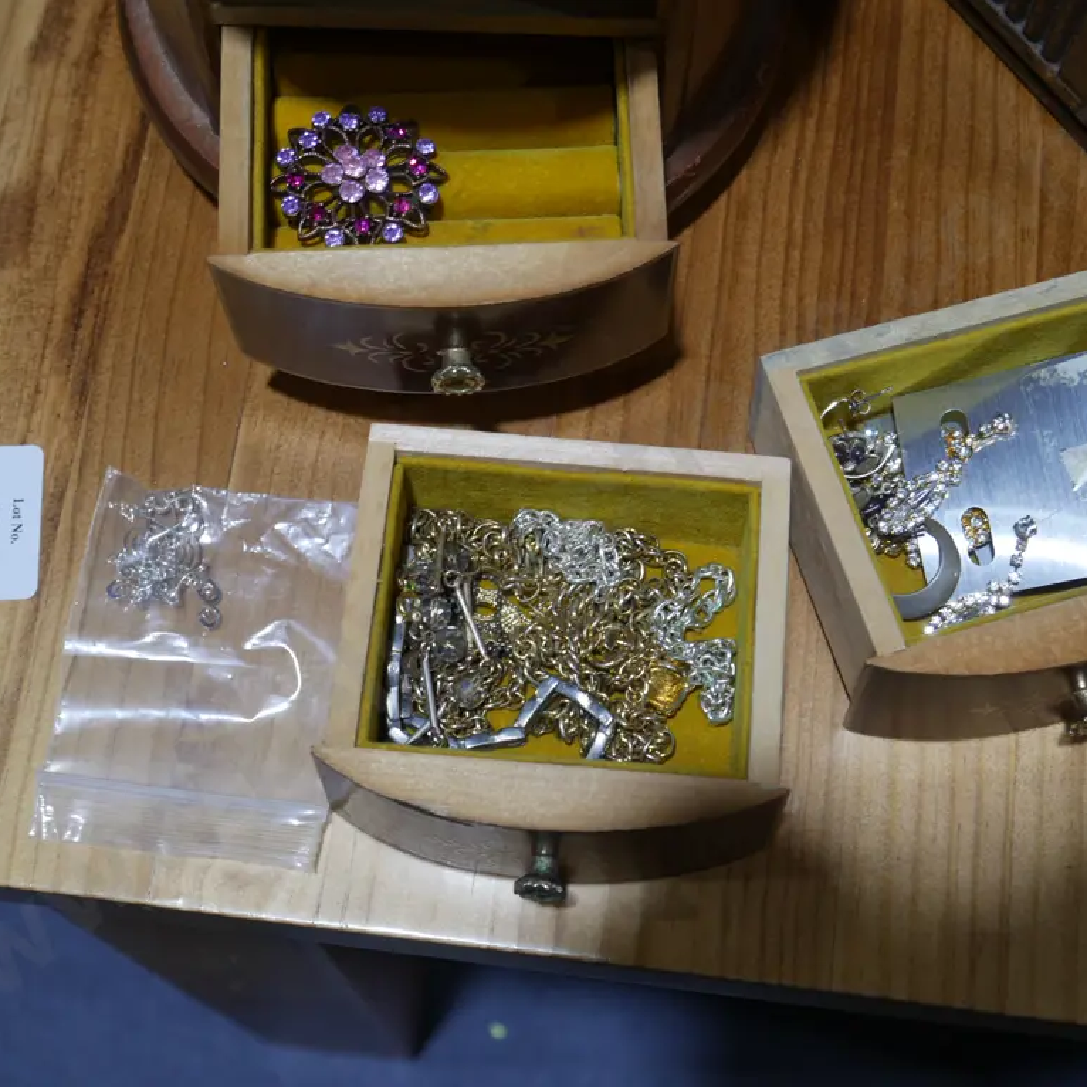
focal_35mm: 52
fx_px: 1847
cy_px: 544
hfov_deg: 32.8
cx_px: 553
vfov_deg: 32.8
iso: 200
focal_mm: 22
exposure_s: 1/60
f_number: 4.7
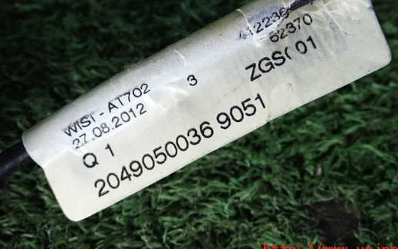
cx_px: 206
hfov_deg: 27.1
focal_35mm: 76
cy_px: 88
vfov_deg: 17.1
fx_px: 824
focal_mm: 11.09
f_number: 3.6
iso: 640
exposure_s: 1/125
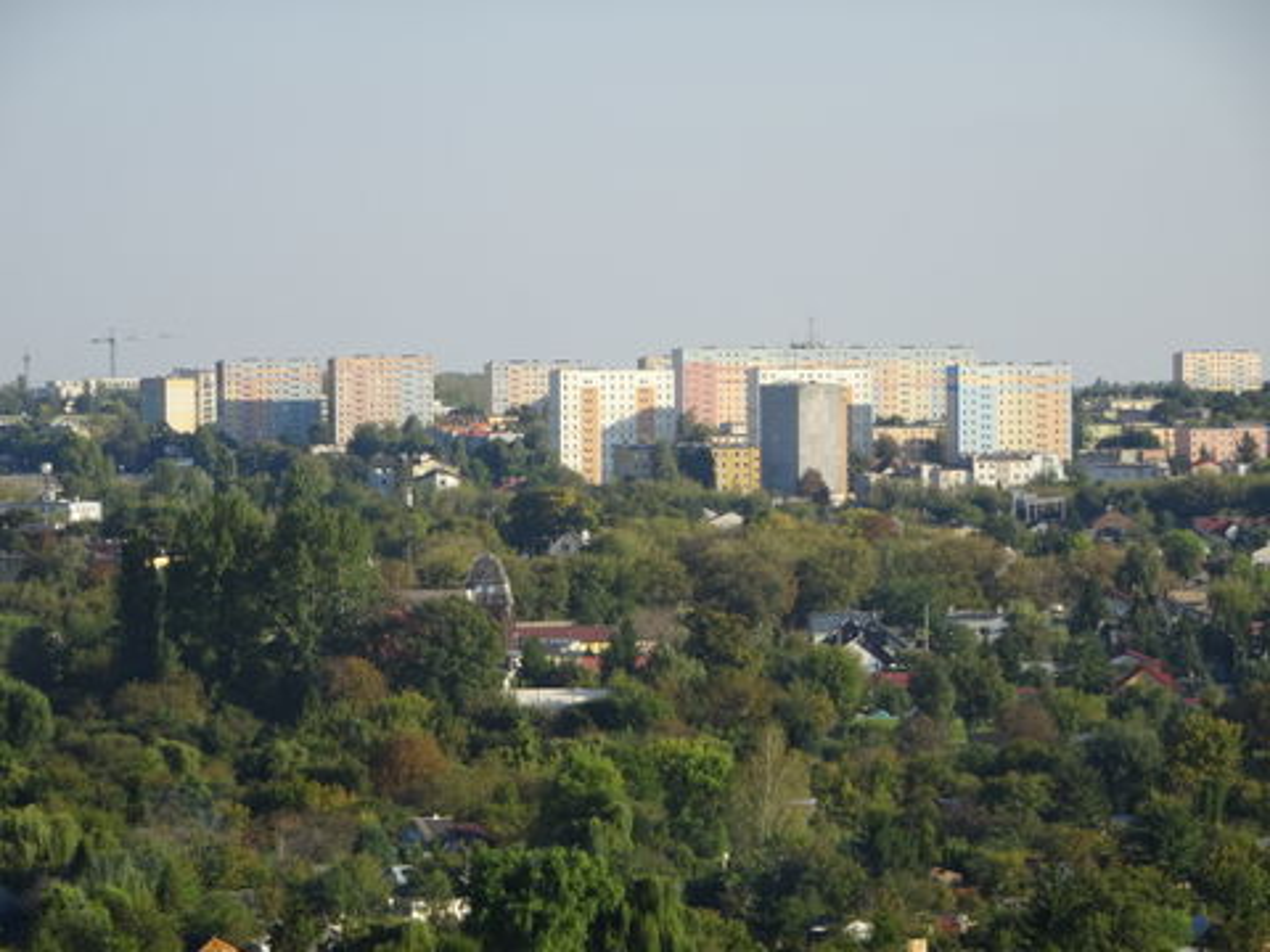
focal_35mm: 189
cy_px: 476
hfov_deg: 10.5
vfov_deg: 7.9
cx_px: 635
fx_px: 6934
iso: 80
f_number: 5.6
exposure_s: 1/250
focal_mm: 32.24
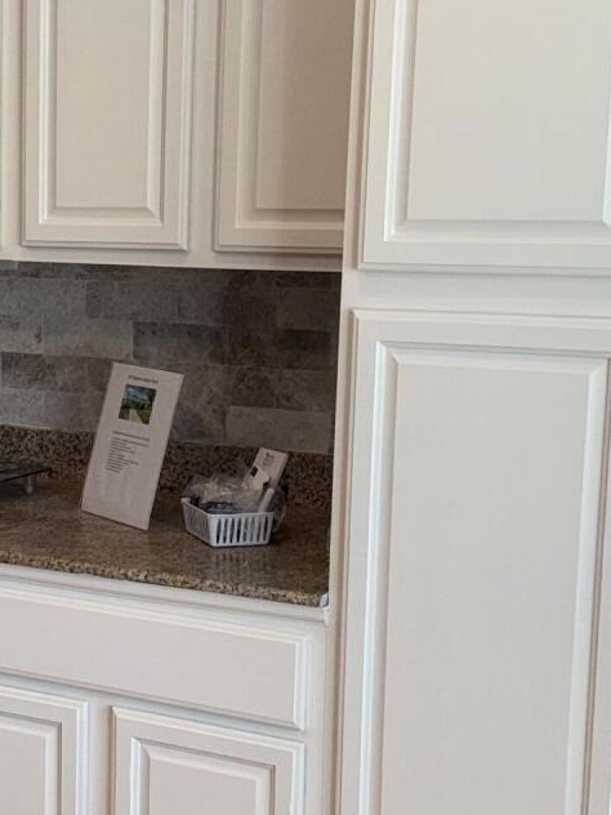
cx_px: -8
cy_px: 478
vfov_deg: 25.6
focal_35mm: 76
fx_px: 1789
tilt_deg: -9.7
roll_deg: -1.5
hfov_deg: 18.8
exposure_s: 1/185
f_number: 1.78
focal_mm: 6.76
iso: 50
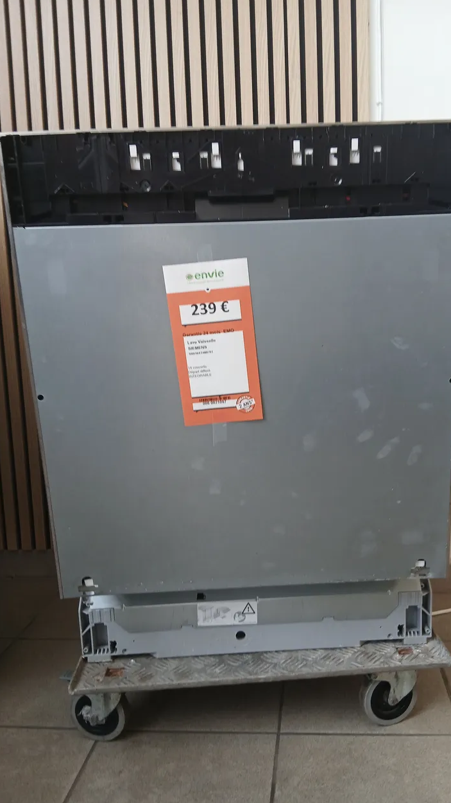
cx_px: 270
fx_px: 617
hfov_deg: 40.0
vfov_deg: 66.1
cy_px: 405
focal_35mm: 29
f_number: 1.8
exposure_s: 1/50
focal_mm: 3.98
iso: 64
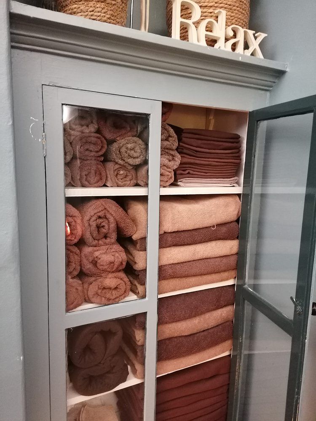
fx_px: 329
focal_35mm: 27
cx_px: 158
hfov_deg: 51.4
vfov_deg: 65.3
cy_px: 210
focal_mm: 4.75
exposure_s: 1/14.3
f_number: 1.8
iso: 2000
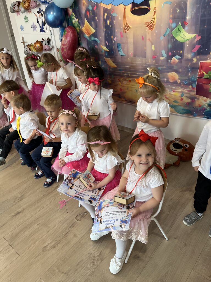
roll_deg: +6.1
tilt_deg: -31.0
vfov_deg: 67.3
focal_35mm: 26
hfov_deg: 53.1
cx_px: 106
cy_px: 141
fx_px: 211
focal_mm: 5.1
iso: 125
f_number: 1.6
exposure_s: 1/100
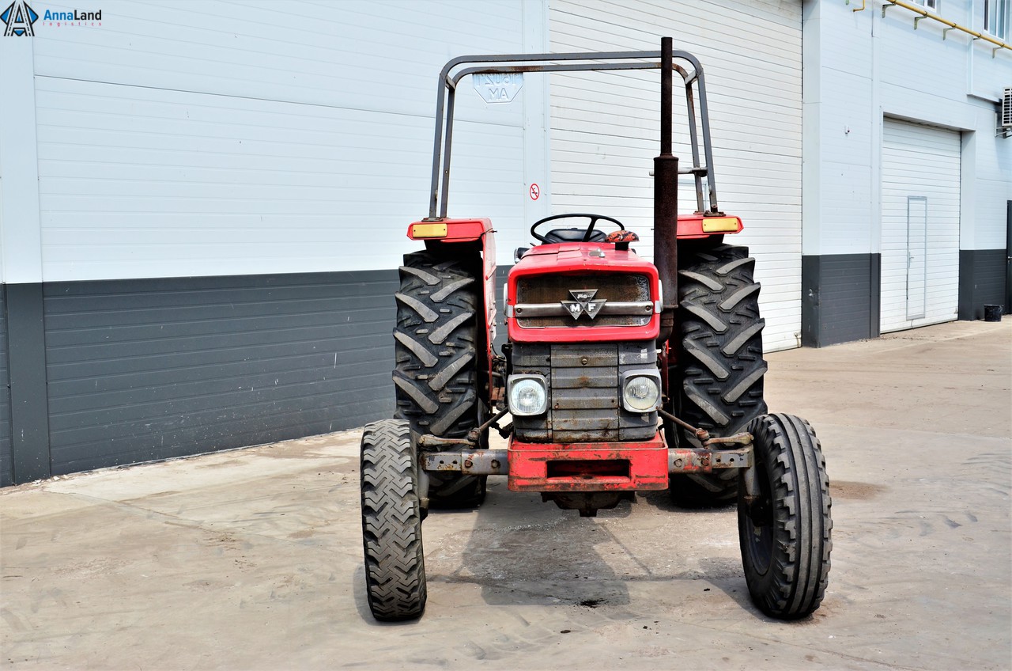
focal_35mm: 45
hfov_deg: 43.7
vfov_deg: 29.7
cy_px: 336
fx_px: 1262
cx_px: 506
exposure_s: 1/320
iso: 125
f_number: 7.1
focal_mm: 30
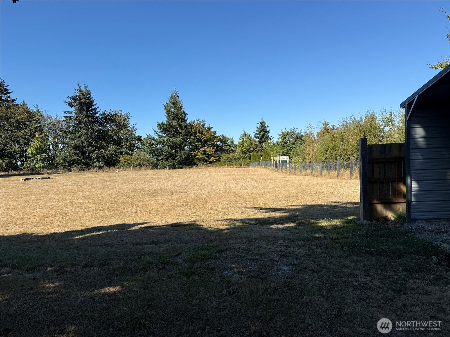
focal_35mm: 24
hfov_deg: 71.6
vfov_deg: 56.8
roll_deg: +1.9
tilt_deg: -1.7
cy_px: 168
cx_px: 225
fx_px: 312
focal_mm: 6.76
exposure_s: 1/3584
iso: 80
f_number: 1.78
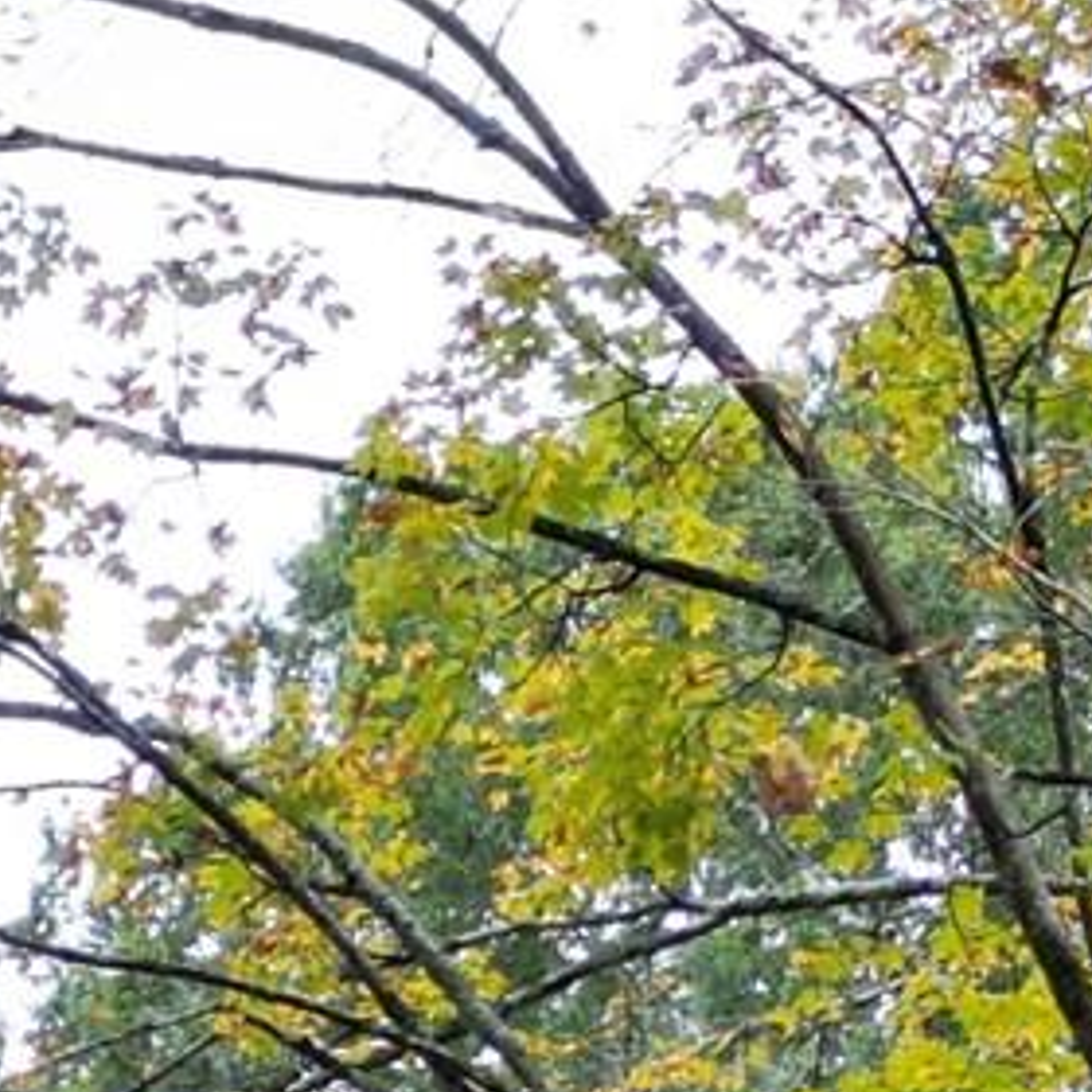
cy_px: 2960
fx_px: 5532
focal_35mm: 155
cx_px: -909
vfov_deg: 9.5
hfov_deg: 10.6
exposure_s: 1/40
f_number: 1.7
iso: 100
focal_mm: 6.72
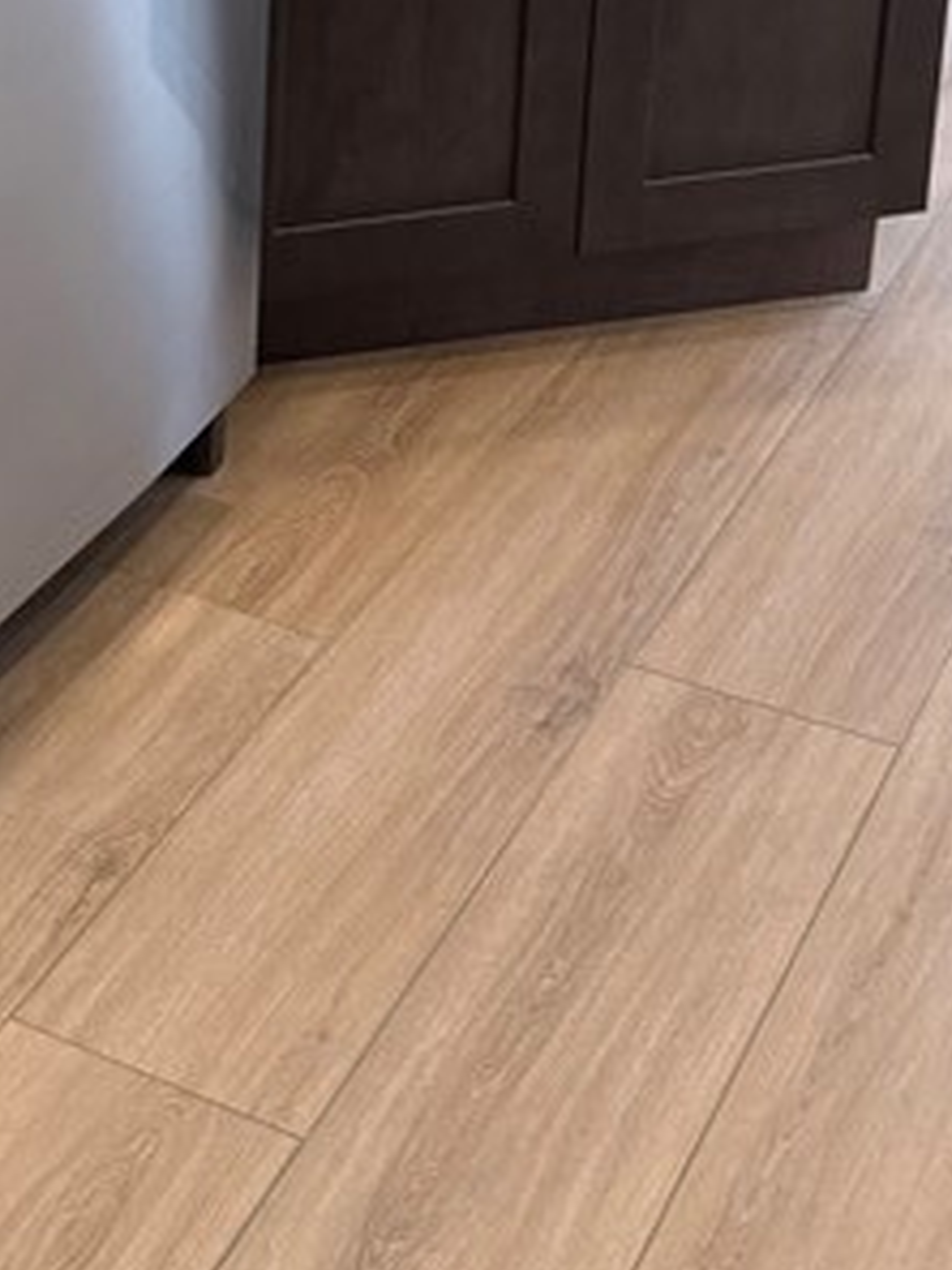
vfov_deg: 22.2
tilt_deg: -16.9
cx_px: -214
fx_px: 3044
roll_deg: -1.0
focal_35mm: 83
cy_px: -146
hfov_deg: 16.9
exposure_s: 1/121
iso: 200
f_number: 1.78
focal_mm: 6.76
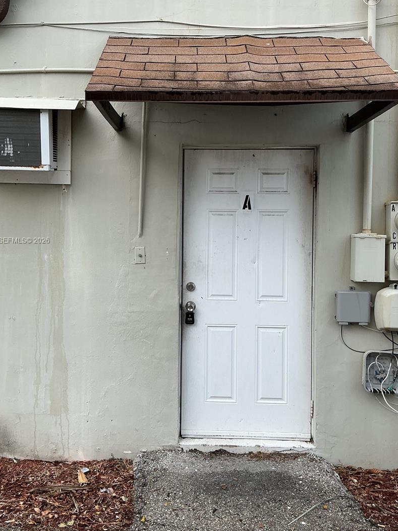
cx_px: 183
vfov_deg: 55.3
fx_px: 506
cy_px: 241
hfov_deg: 42.9
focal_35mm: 33
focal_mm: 3
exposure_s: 1/232
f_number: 1.8
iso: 20
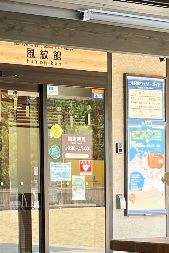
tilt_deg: -4.8
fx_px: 936
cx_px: 86
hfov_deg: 10.3
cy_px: 256
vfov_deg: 15.1
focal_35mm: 133
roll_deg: +0.7
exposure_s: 1/121
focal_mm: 5.1
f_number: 1.6
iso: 40
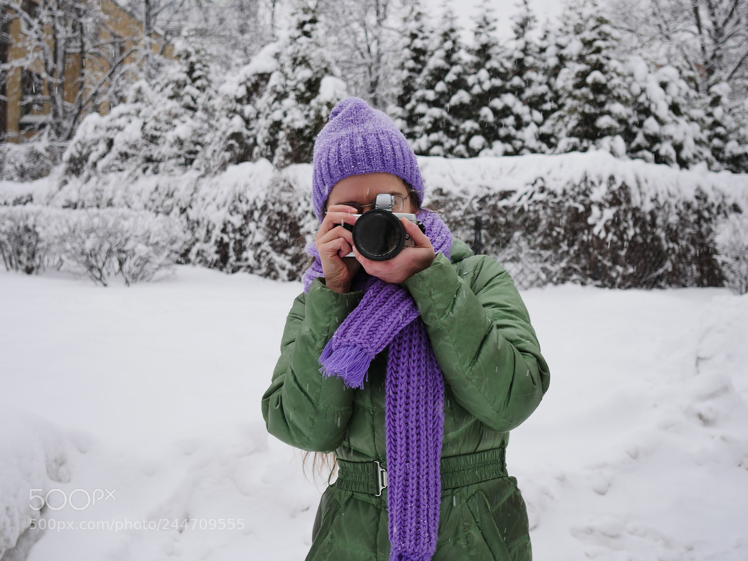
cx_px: 374
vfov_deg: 37.7
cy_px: 280
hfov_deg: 49.0
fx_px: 821
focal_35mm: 38
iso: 200
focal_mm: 19
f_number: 3.5
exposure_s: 1/160
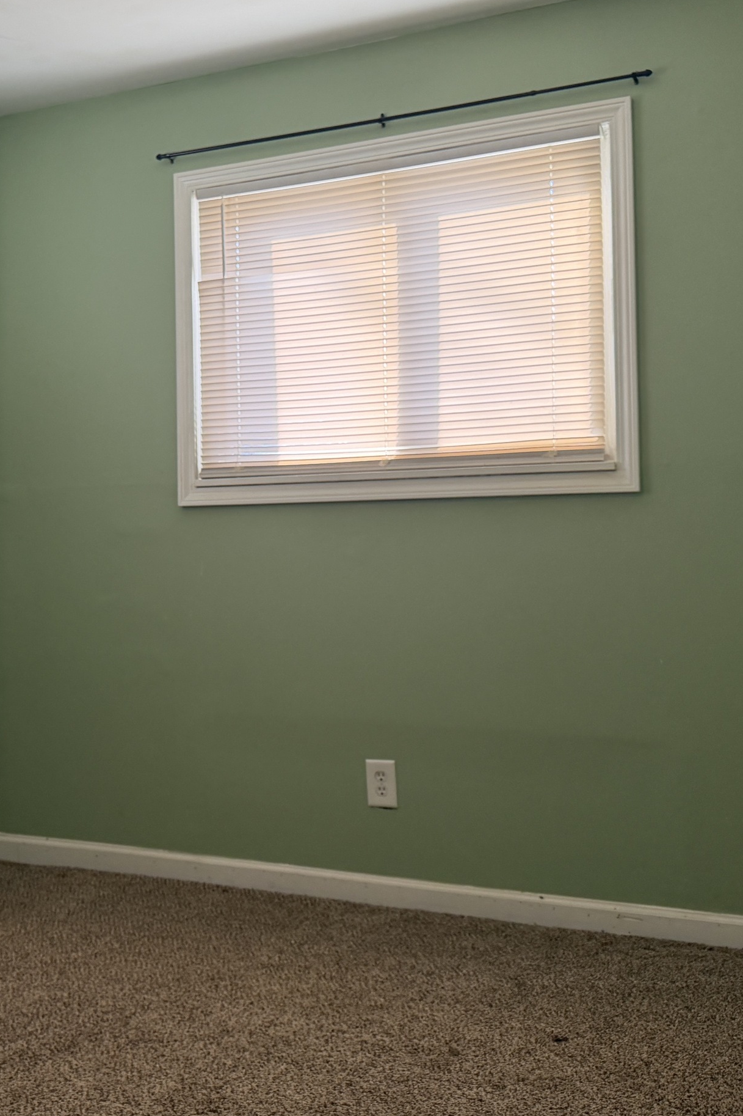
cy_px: 496
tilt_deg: +2.0
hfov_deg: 31.1
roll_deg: +0.4
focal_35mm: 42
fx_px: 1300
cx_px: 153
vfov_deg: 46.3
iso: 160
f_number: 1.78
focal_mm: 6.76
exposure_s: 1/216
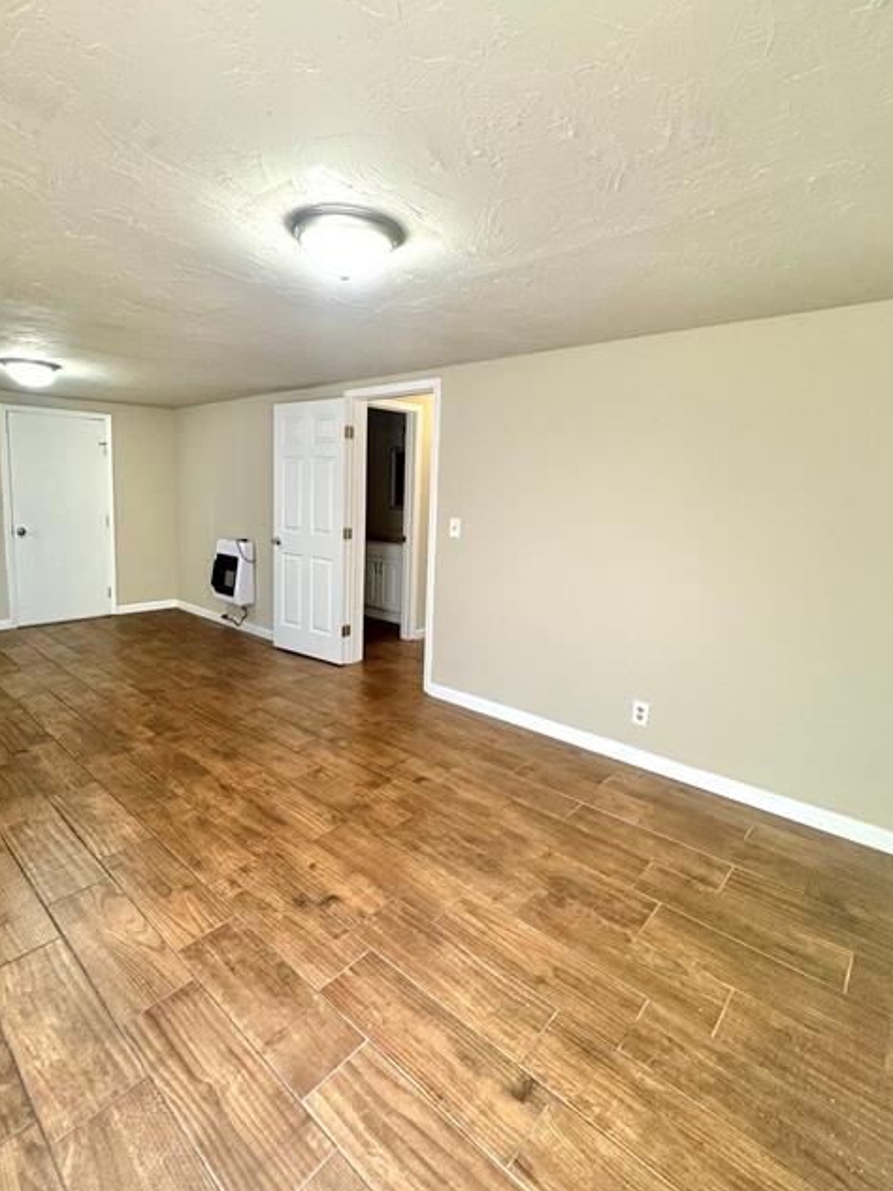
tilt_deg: -6.0
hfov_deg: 74.6
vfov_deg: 90.9
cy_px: 554
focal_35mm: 17
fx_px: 585
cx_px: 413
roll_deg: -1.0
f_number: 2.2
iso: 160
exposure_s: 1/60
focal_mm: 2.22
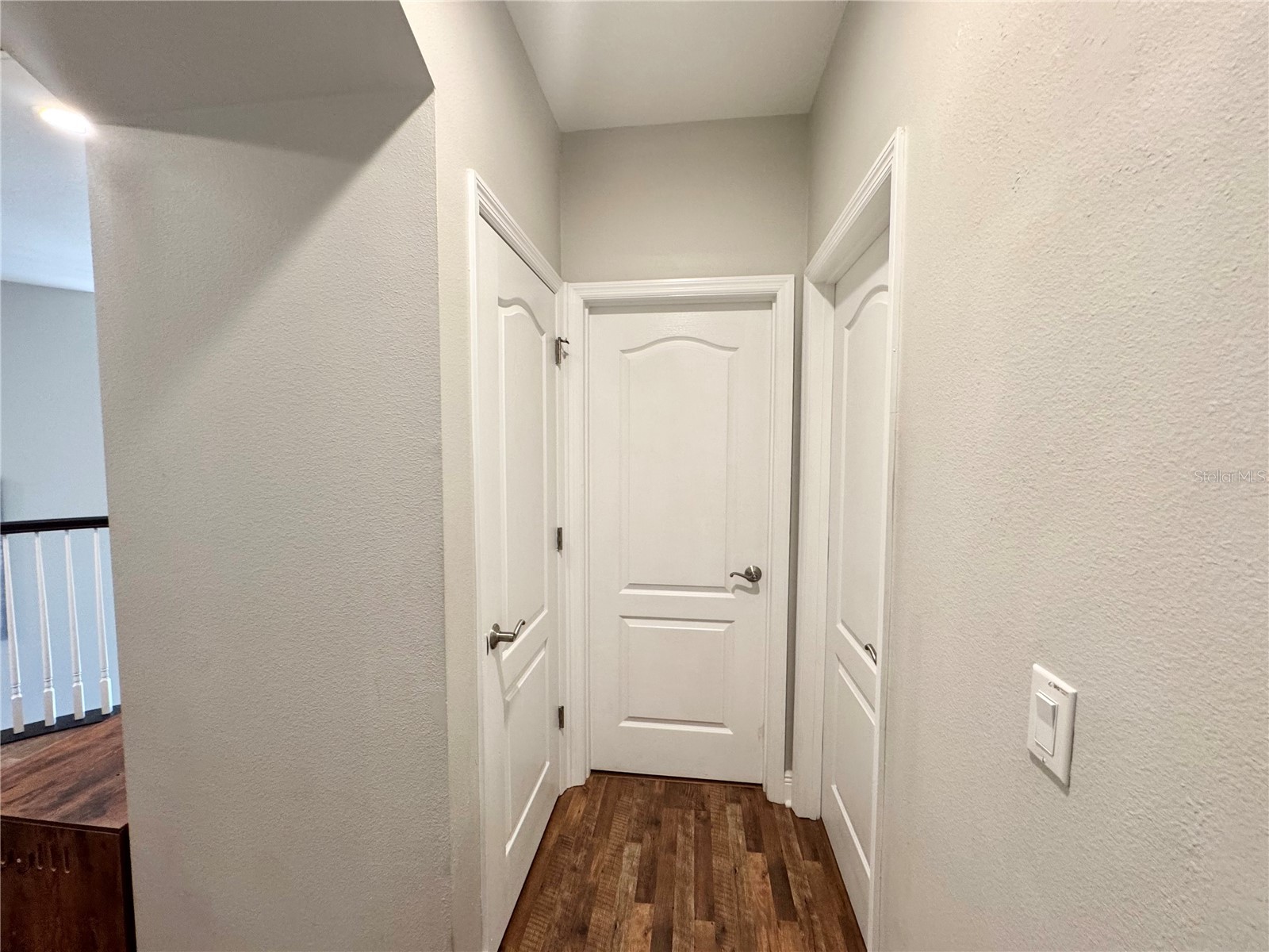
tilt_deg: -3.3
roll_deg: +0.3
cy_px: 476
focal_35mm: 14
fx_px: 513
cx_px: 634
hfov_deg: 102.1
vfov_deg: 85.7
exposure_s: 1/60
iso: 200
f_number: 2.2
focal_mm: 2.22
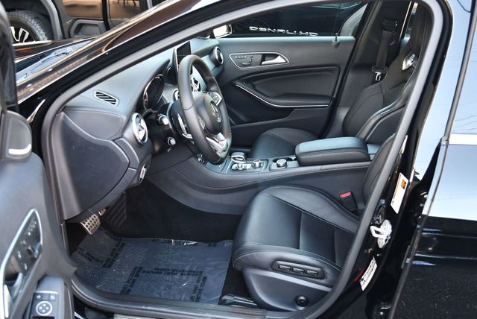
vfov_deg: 36.9
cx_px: 238
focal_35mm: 36
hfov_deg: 53.1
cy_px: 160
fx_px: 477
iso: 800
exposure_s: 1/160
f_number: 3.5
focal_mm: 18
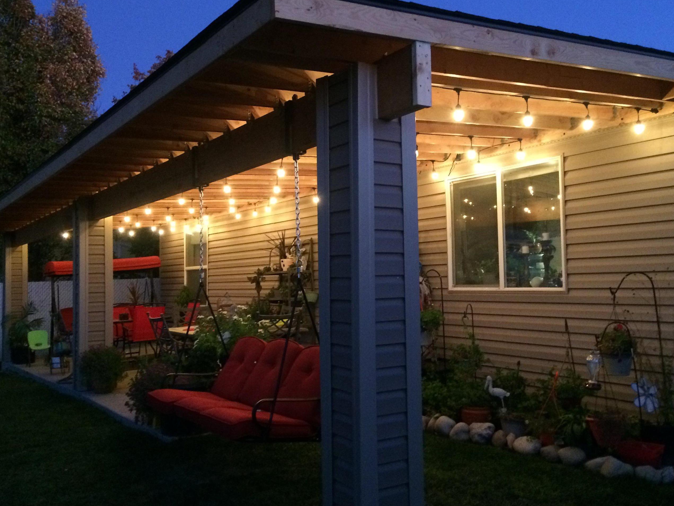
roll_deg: +0.9
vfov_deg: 40.7
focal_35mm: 35
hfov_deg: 52.6
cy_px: 242
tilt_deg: +3.2
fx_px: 682
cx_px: 352
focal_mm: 4.15
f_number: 2.2
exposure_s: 1/15
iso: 400
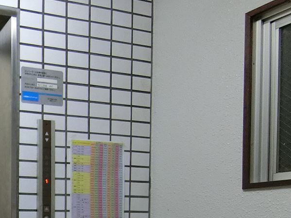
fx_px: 429
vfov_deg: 25.9
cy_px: 253
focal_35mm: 51
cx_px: -95
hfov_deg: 29.5
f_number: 2.7
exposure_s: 1/60
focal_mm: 4.06
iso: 400
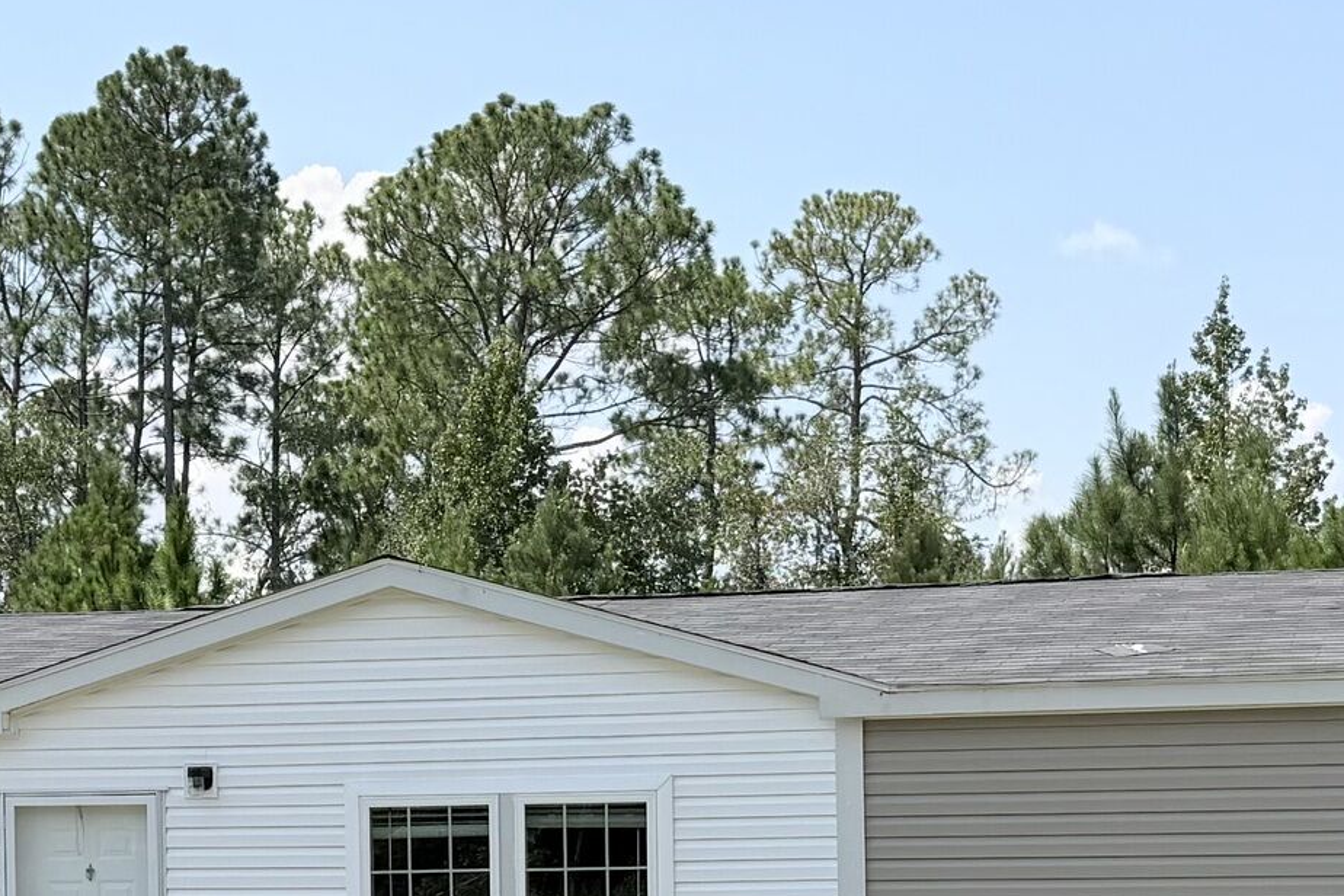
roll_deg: +1.5
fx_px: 3098
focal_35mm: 83
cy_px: 913
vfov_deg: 16.1
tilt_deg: -1.3
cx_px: 694
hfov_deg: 24.5
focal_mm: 6.76
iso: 80
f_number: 1.78
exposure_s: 1/4975
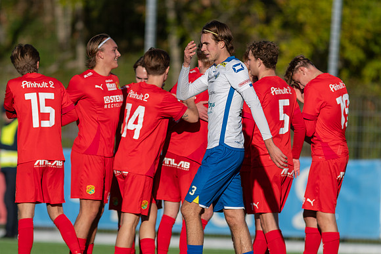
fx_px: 4763
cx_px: 190
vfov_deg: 3.1
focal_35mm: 450
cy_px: 127
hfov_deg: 4.6
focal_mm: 300
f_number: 3.2
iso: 100
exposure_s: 1/2000
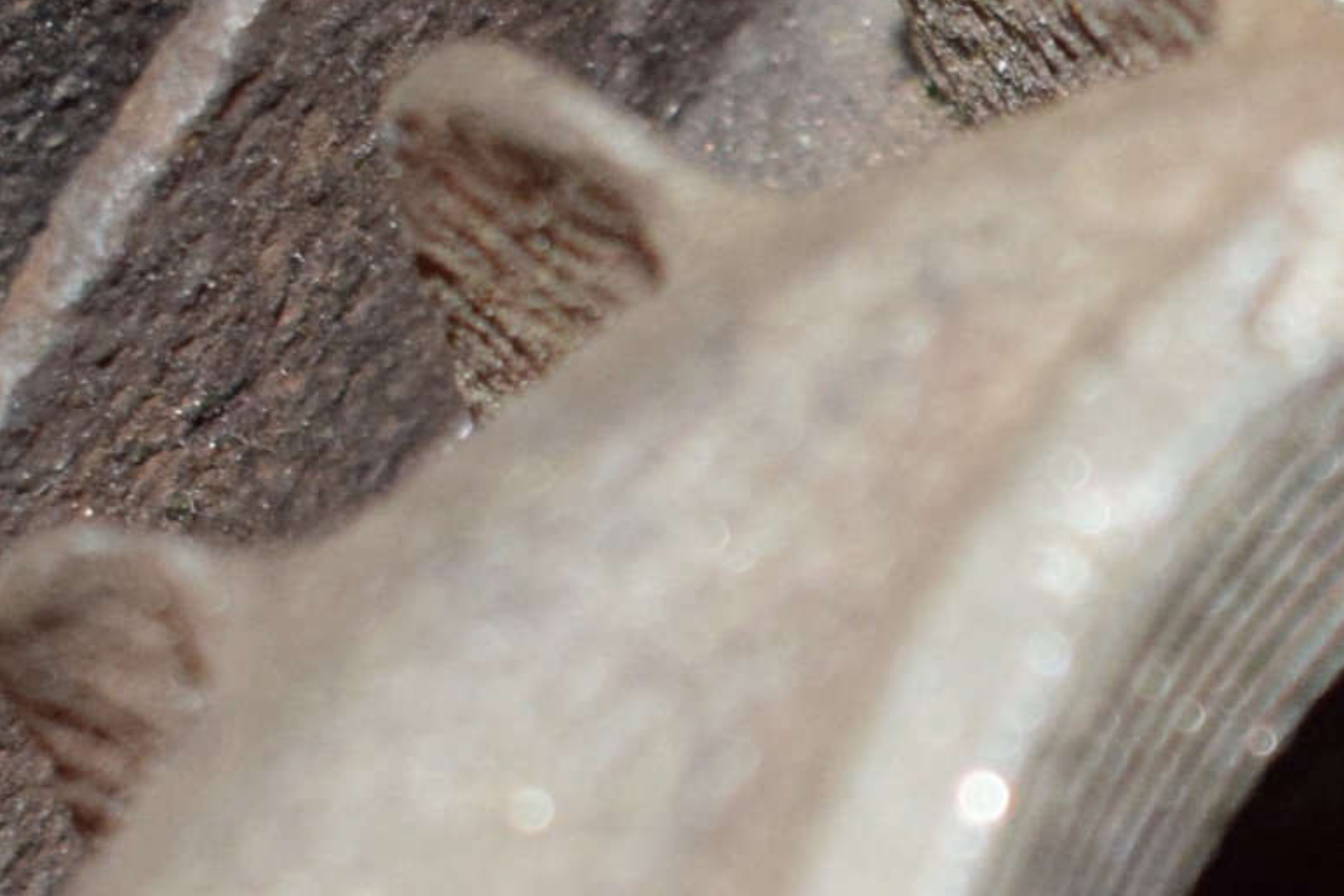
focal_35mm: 227
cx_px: 2644
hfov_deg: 8.6
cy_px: 1237
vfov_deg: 6.0
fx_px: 8476
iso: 1250
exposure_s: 1/160
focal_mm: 26
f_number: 5
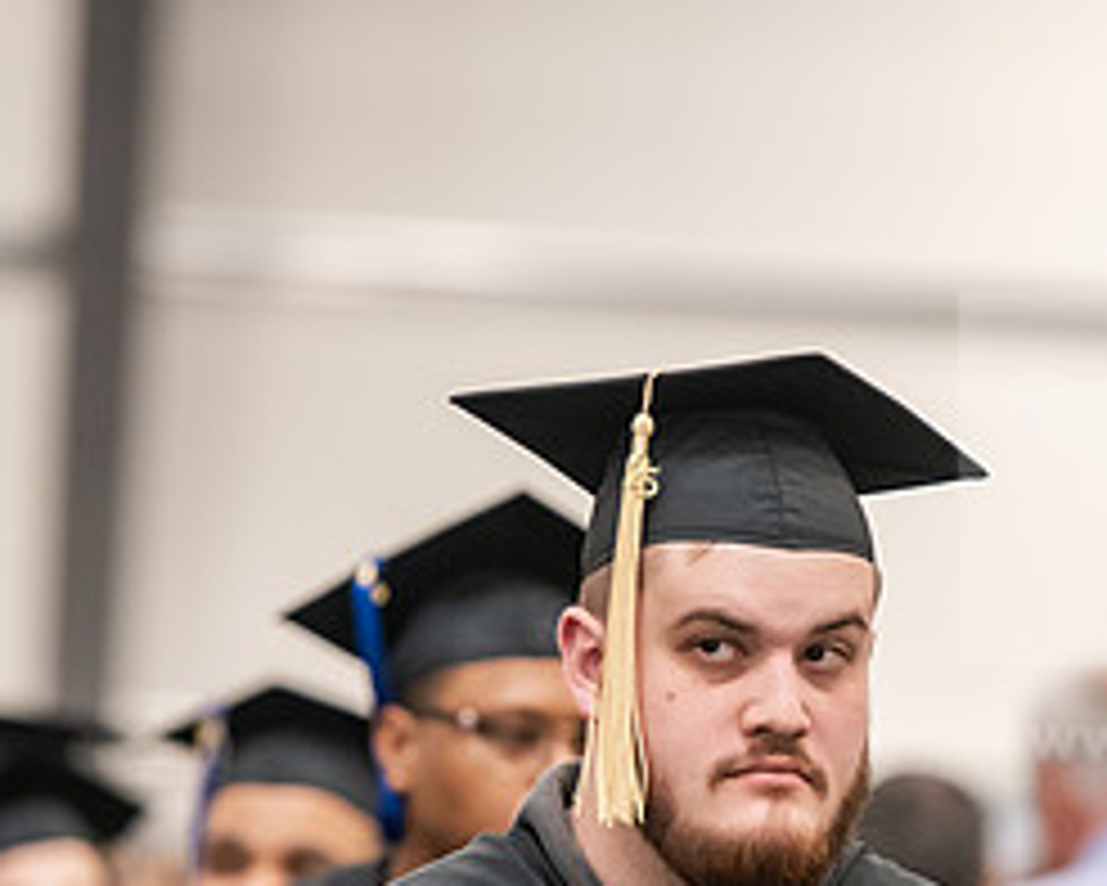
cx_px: 824
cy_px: 834
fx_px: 11963
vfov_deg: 4.2
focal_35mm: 365
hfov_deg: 5.3
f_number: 3.2
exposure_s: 1/200
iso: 2500
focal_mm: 165
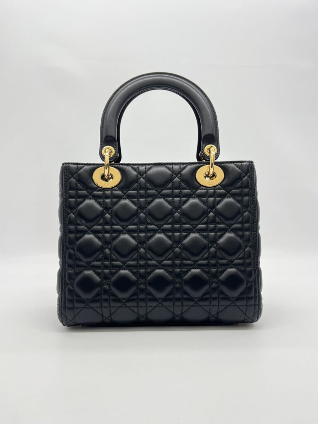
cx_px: 159
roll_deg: +1.7
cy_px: 212
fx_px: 318
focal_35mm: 26
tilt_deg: -4.4
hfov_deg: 53.1
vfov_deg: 67.3
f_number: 1.5
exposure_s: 1/108
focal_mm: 5.7
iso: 32
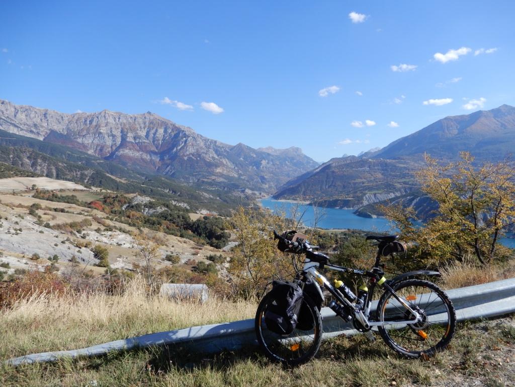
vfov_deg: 56.8
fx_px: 357
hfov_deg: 71.6
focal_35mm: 24
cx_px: 258
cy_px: 194
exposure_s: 1/800
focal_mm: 4.3
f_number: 3.4
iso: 80
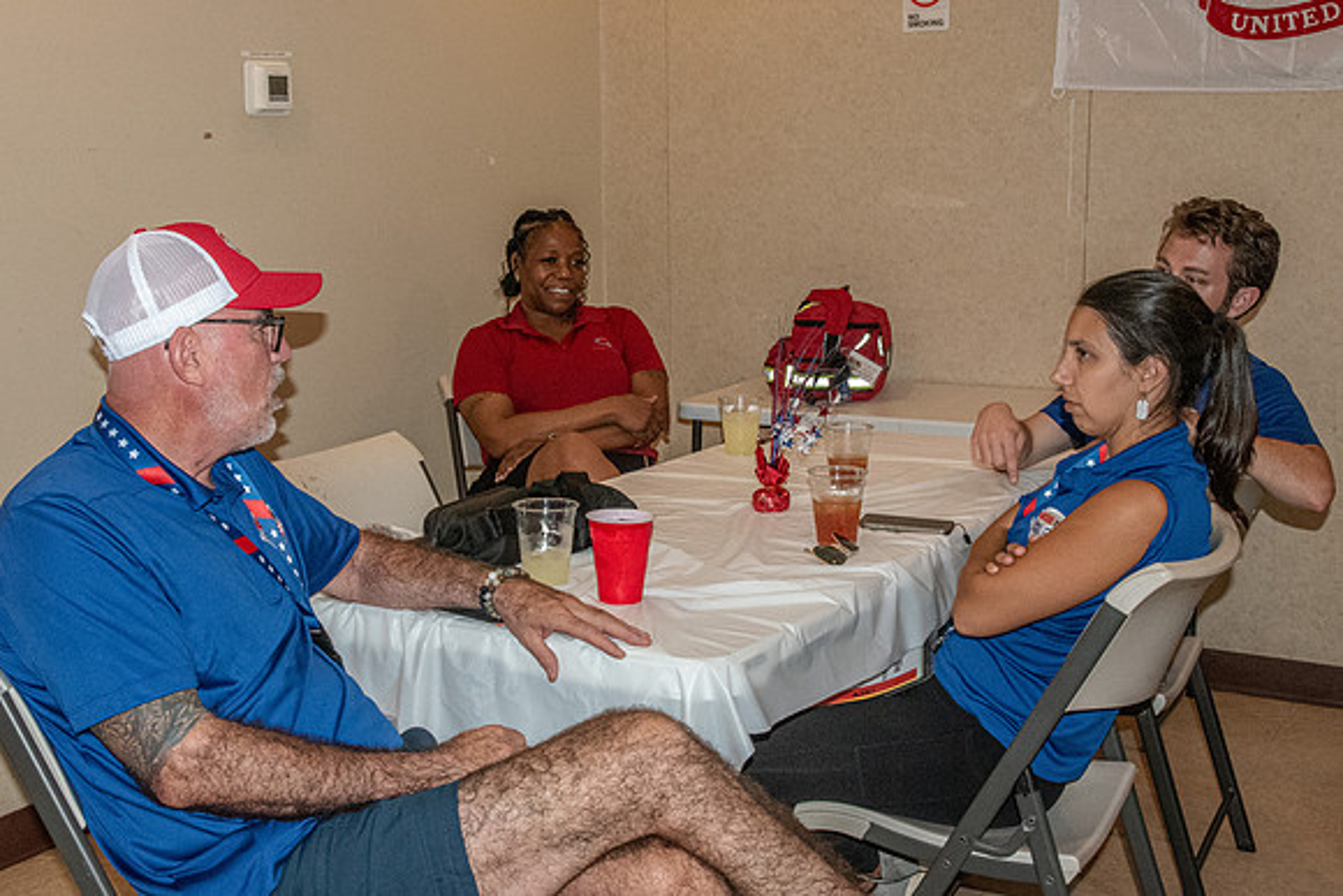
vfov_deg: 29.8
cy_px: 415
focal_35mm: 45
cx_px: 590
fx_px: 1683
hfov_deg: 43.4
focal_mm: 35
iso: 6400
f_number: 13
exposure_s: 1/60
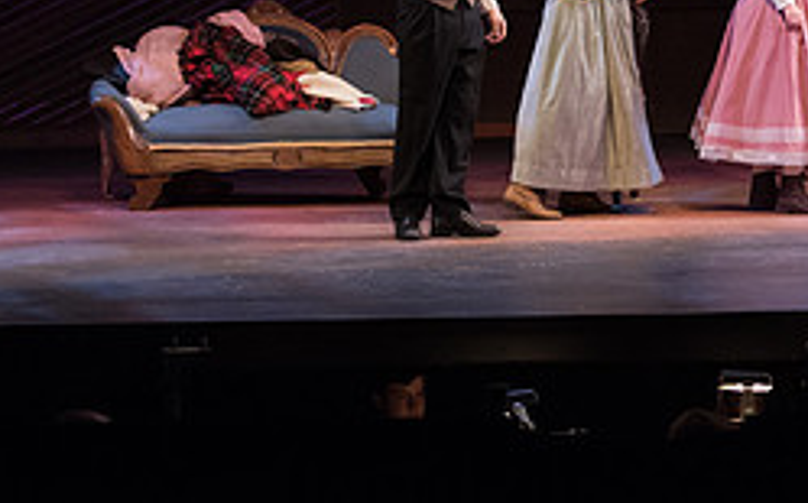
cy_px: -115
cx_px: 798
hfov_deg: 9.7
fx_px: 4707
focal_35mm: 214
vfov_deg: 6.1
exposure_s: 1/400
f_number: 3.5
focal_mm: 90
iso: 3200
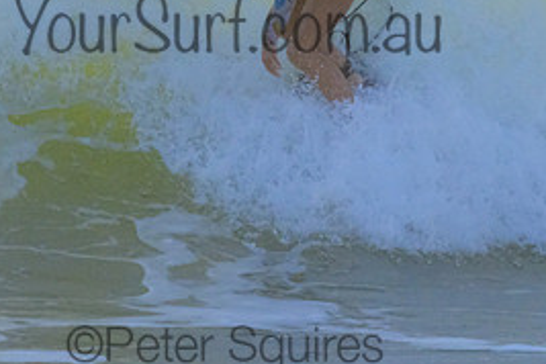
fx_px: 36230
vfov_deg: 0.6
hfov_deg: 0.9
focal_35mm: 2389
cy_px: 18
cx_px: 369
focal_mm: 800
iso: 1400
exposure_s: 1/2000
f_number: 11
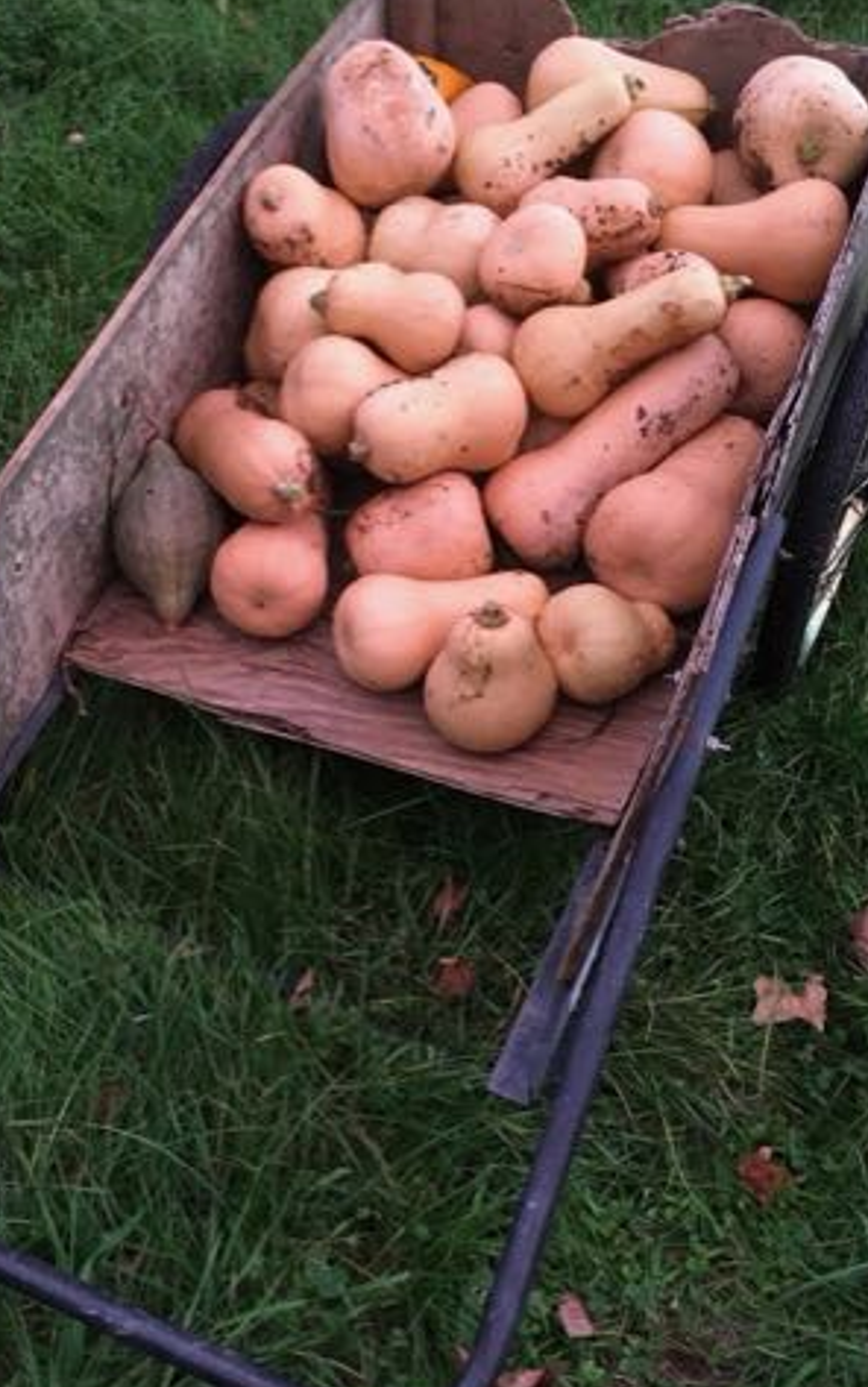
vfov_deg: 50.4
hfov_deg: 32.7
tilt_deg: -43.7
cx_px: 337
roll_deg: +5.4
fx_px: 1475
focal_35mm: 39
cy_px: 663
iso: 160
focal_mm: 4.15
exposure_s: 1/30
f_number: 2.2
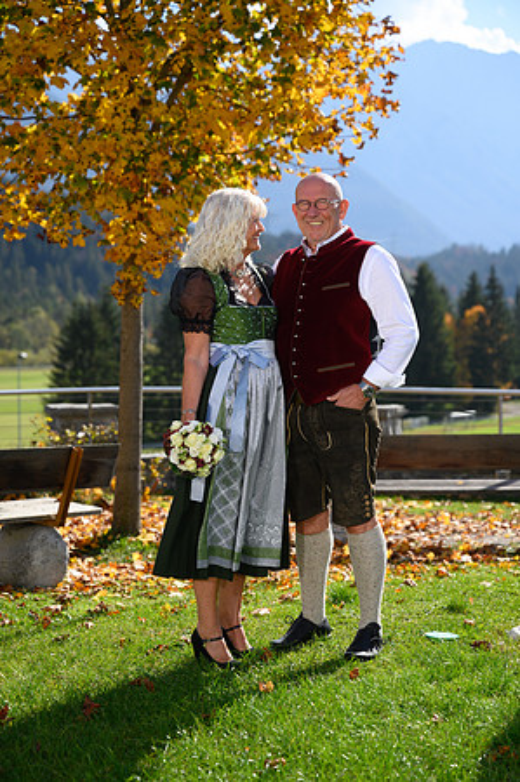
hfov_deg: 19.4
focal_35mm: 70
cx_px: 260
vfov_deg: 28.9
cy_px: 391
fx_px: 1520
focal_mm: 70
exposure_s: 1/1000
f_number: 3.5
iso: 100
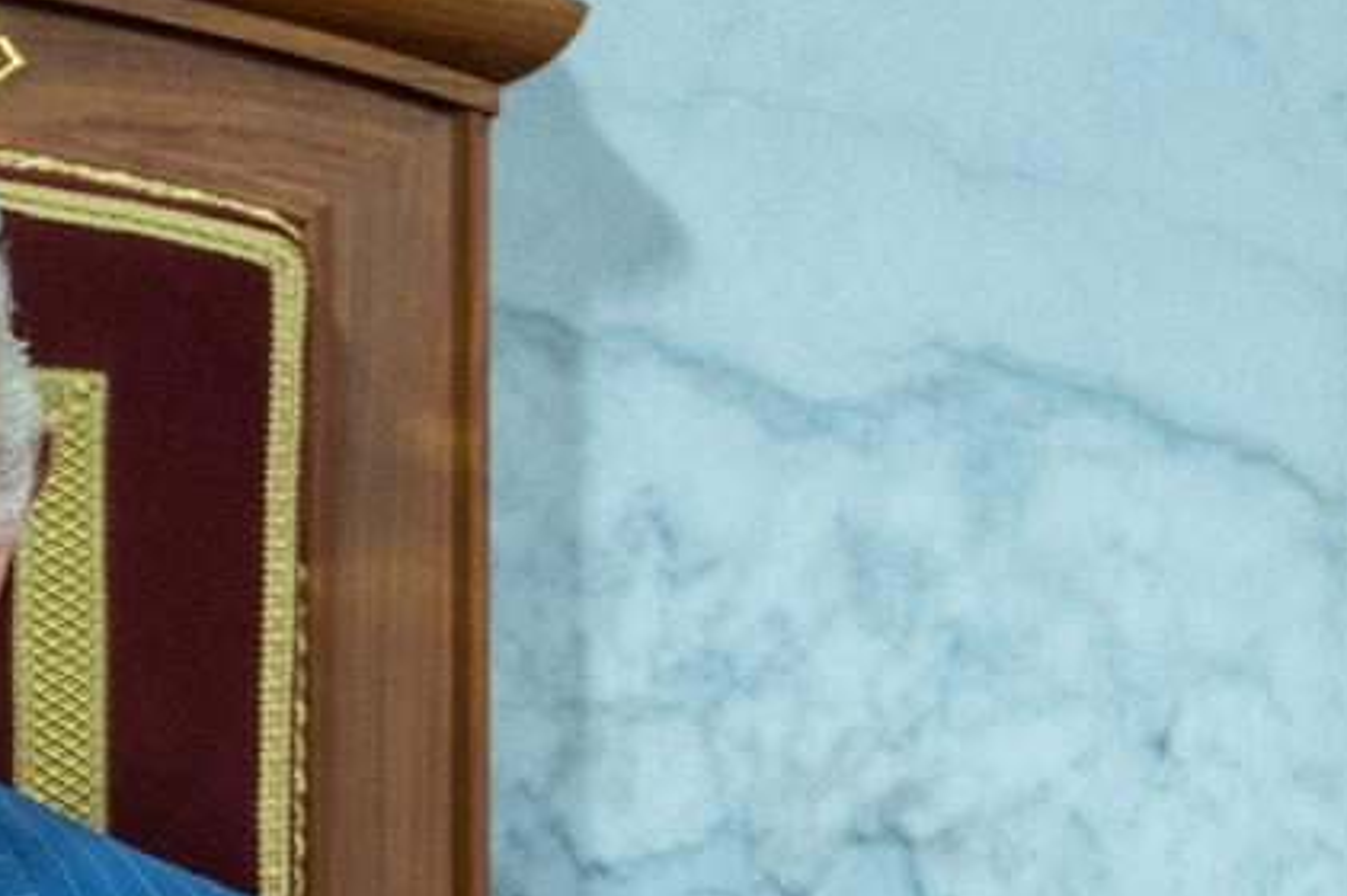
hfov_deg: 1.3
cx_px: 320
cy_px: 1264
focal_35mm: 1598
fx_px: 59743
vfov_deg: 0.9
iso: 3600
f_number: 6.3
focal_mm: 560
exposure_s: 1/125
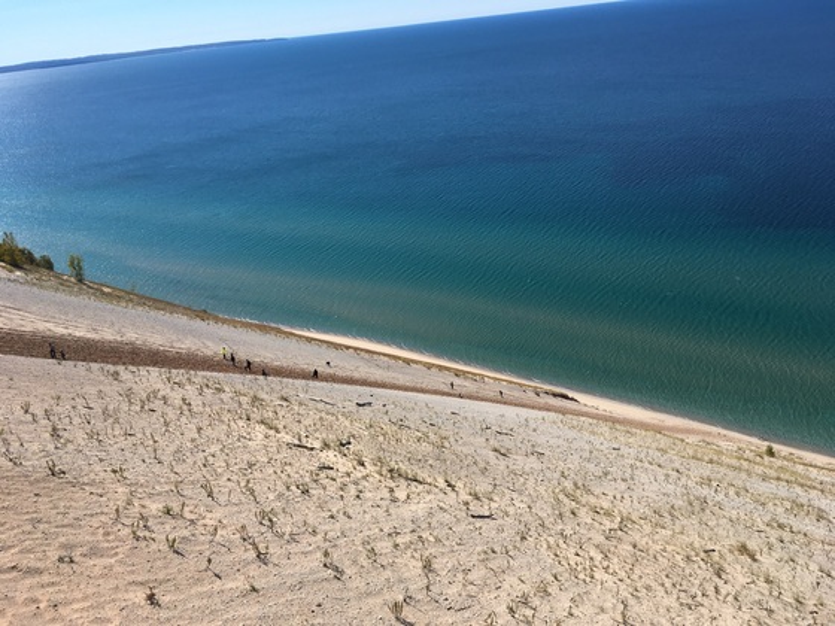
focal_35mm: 29
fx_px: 700
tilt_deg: -22.8
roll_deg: +7.8
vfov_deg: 48.2
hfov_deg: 61.7
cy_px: 313
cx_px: 418
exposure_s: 1/1923
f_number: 2.2
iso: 25
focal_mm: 4.15
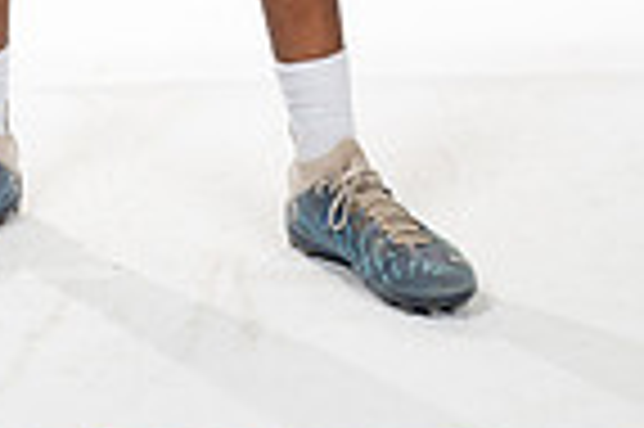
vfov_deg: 7.8
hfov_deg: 12.4
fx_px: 2930
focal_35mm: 164
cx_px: 68
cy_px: -545
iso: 800
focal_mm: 52
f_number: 7.1
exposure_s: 1/320
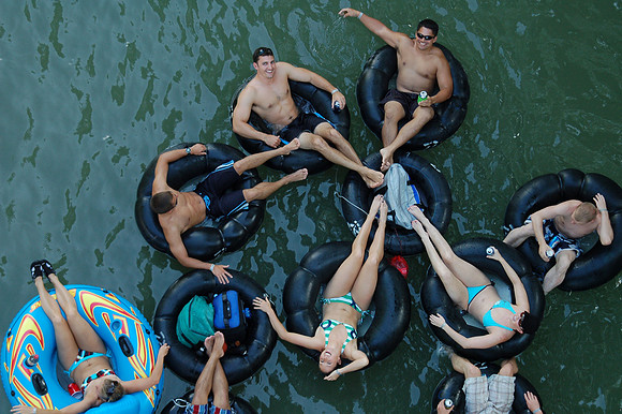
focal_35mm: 90
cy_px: 207
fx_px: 1554
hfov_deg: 22.6
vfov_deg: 15.2
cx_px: 311
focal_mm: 60
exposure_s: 1/200
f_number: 4.8
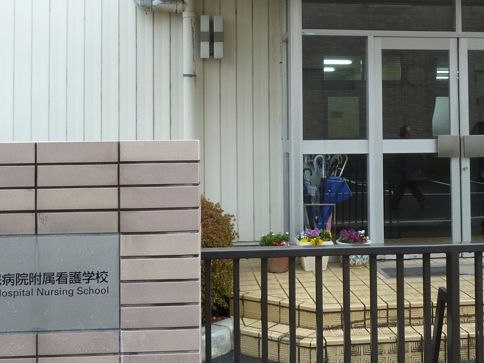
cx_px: 288
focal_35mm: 48
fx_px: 671
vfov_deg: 29.9
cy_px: 103
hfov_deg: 39.5
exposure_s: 1/80
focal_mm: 4.1
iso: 80
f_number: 3.3
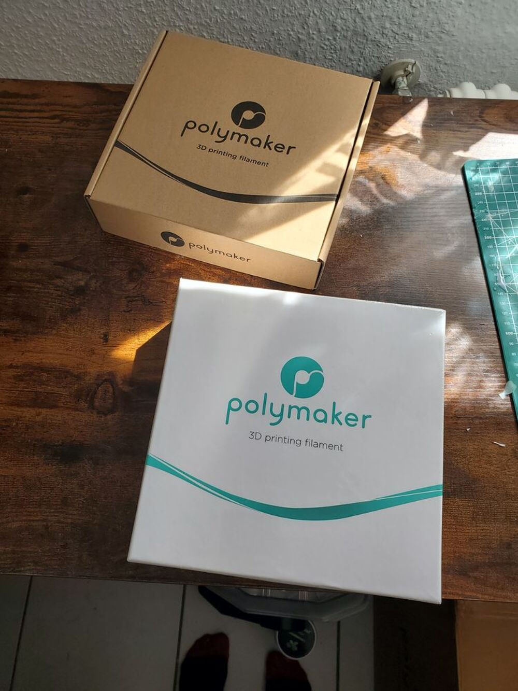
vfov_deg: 67.3
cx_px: 259
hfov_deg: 53.1
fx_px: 519
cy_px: 346
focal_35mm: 26
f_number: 2.4
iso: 50
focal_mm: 4.3
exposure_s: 1/190
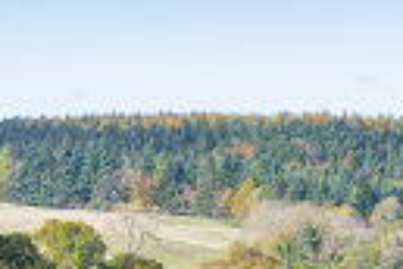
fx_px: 3705
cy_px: 560
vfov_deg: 4.1
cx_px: 600
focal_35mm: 331
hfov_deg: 6.2
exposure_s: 1/125
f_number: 7.1
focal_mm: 70
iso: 100
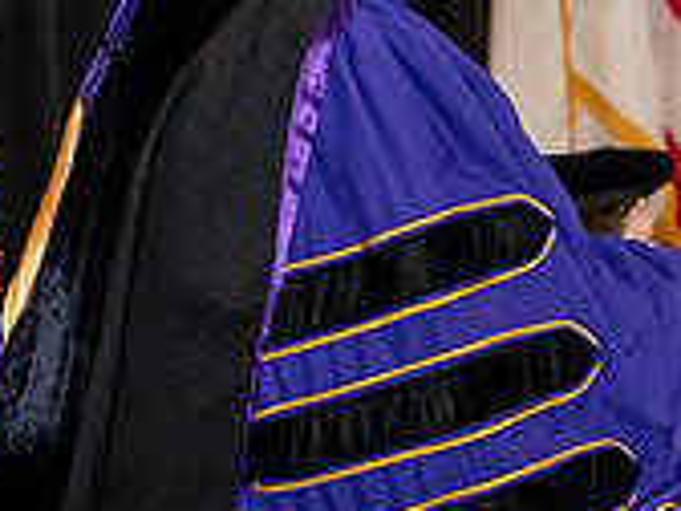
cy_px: 39
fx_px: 4564
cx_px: 693
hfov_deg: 8.5
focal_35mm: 232
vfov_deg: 6.4
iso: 2500
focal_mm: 70
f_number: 5
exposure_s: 1/200
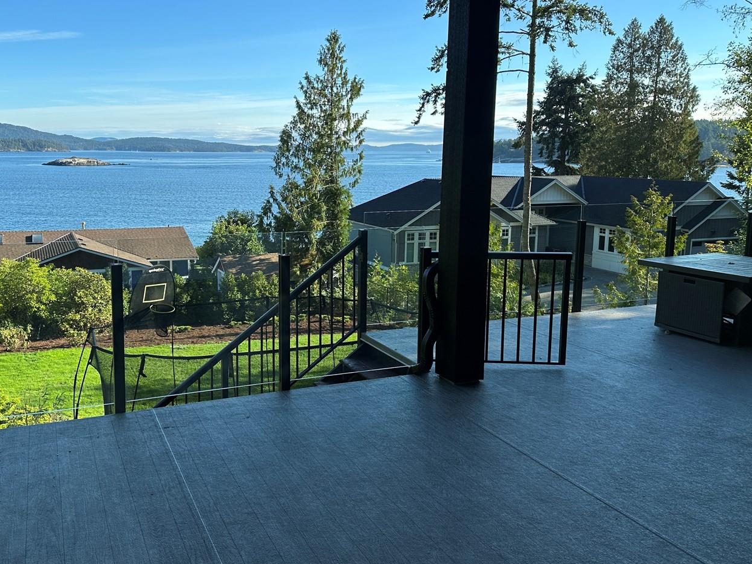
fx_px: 673
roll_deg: -0.2
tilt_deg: -7.8
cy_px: 238
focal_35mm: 31
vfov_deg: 45.3
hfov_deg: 57.8
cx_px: 290
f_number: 1.78
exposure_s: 1/1916
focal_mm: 6.86
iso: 80
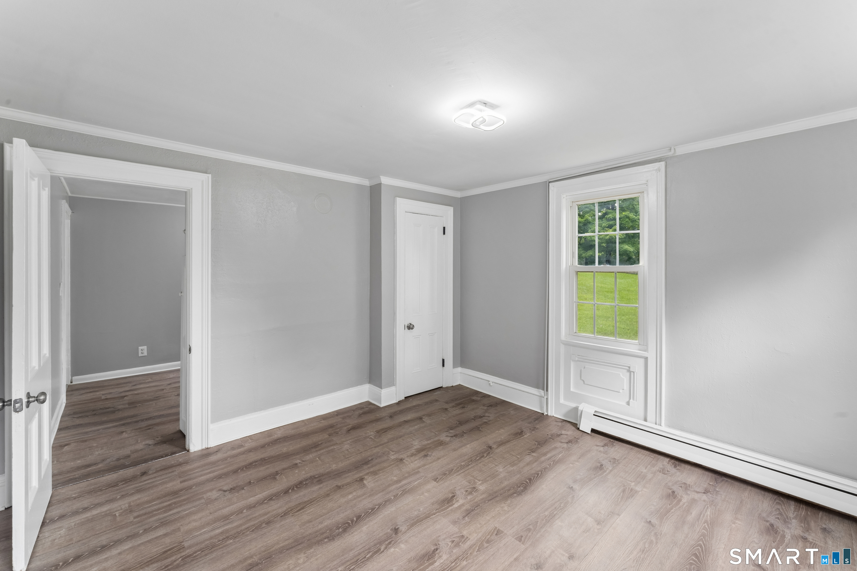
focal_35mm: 14
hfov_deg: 104.3
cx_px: 428
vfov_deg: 81.2
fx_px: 333
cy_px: 286
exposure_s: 1/5
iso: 400
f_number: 13
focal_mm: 14
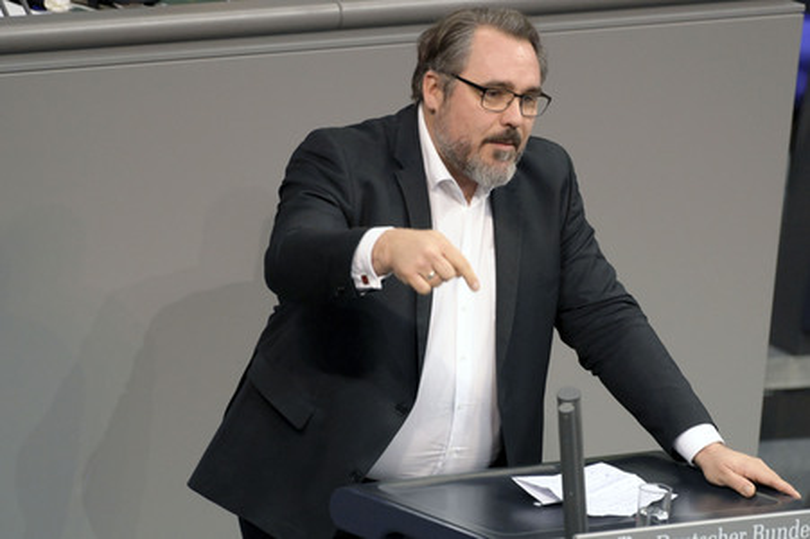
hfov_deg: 5.2
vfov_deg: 3.4
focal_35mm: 400
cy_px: 270
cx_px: 405
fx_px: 8993
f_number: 5.6
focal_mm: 400
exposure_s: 1/320
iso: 10000
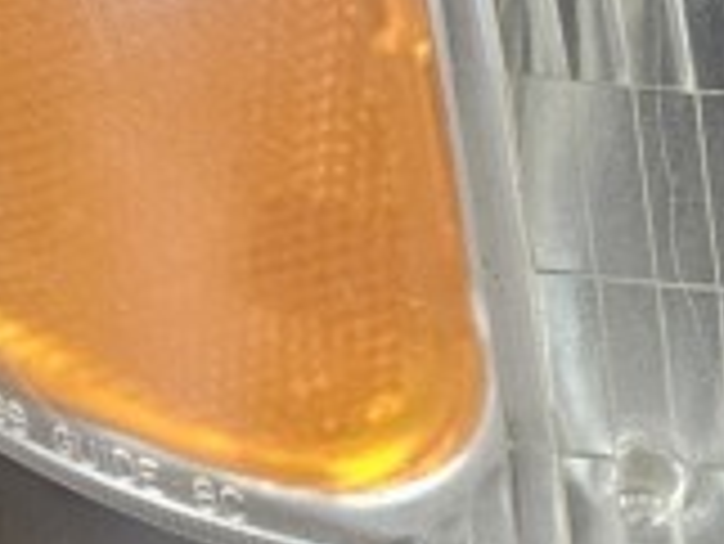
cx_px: 1363
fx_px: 3830
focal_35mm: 183
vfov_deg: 8.1
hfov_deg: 10.1
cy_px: 346
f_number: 1.8
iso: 200
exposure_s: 1/120
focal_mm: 5.4
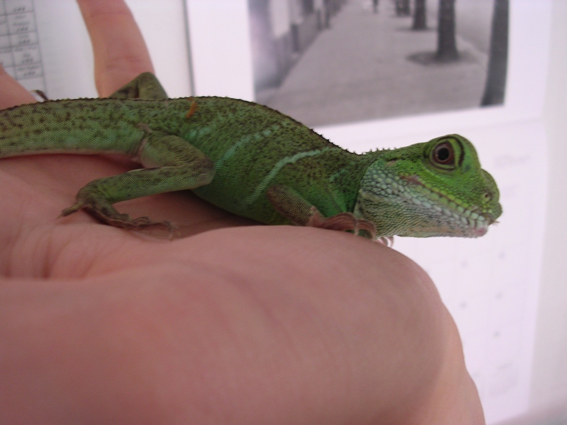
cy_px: 212
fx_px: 622
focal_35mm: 38
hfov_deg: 49.0
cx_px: 284
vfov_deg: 37.7
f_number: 2.8
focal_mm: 5.8
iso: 102
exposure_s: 1/3.3
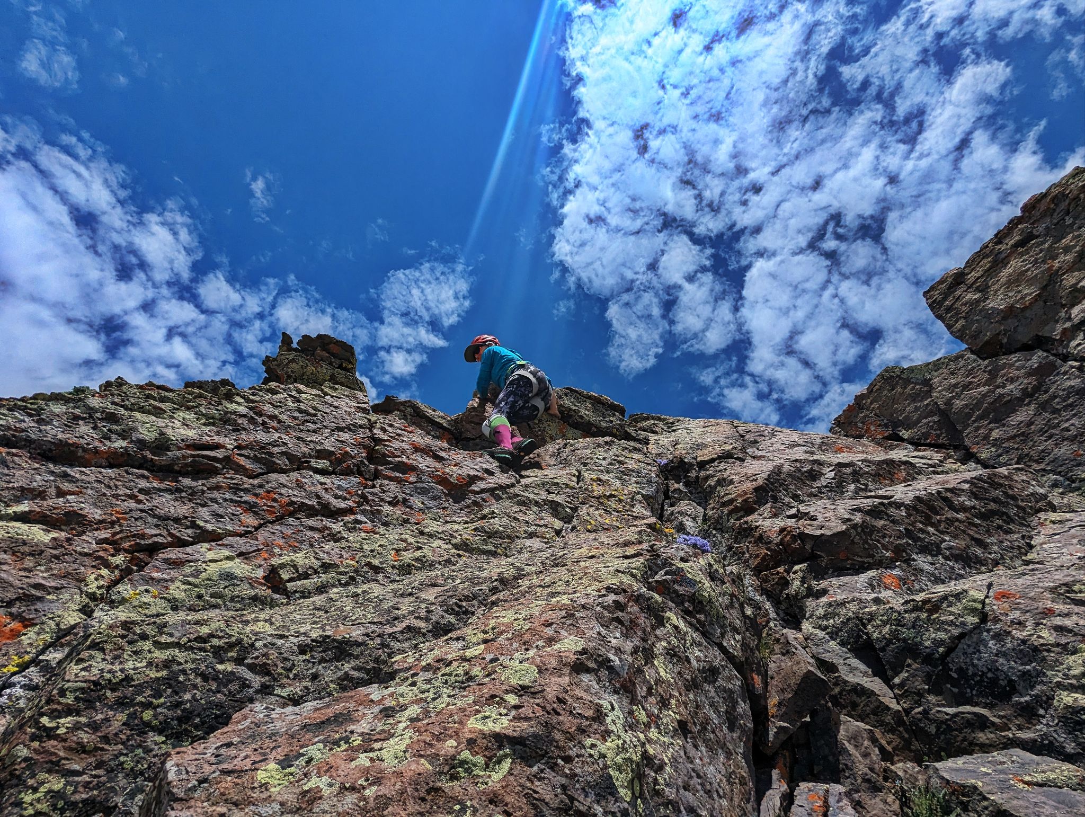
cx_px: 542
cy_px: 408
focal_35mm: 16
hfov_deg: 94.4
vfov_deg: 78.2
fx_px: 502
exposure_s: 1/5814
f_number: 2.2
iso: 52
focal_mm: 2.35
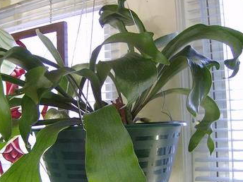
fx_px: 323
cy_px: 102
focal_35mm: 46
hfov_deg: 40.9
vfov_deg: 31.5
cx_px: 90
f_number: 2.8
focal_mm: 6
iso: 200
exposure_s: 1/29.8
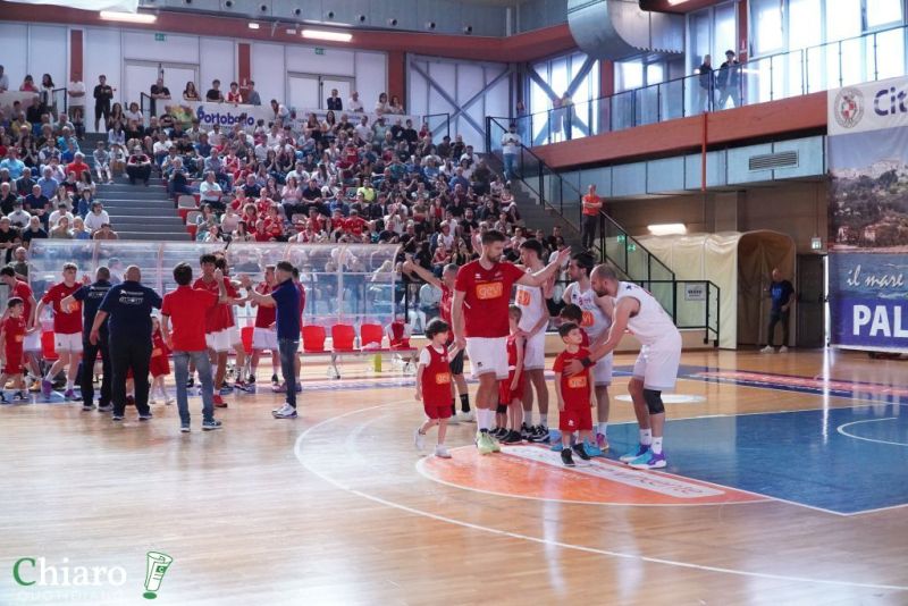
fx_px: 1022
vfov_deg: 33.0
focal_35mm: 40
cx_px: 454
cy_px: 303
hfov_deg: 47.9
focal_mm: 27
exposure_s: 1/500
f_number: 5
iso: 5000
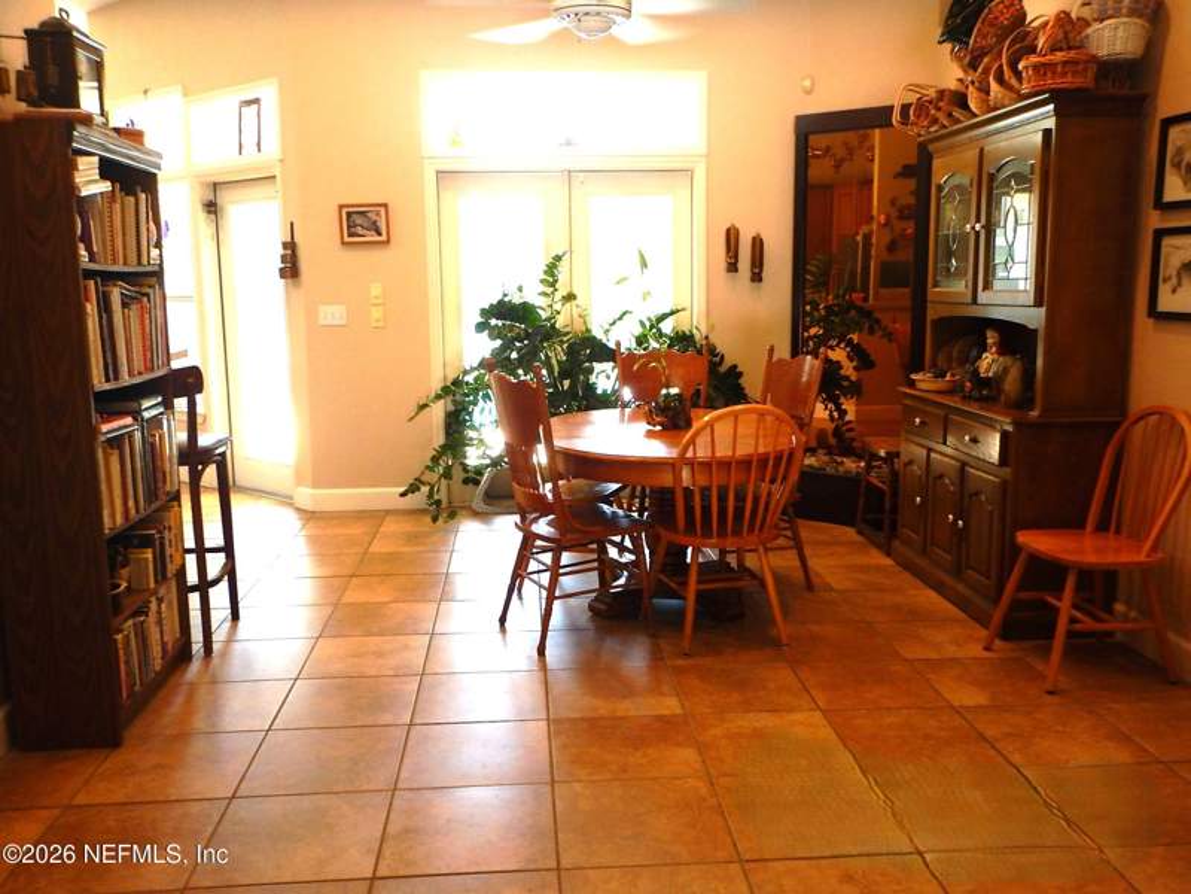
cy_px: 447
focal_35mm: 31
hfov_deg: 58.4
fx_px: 1067
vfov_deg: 45.4
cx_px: 596
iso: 140
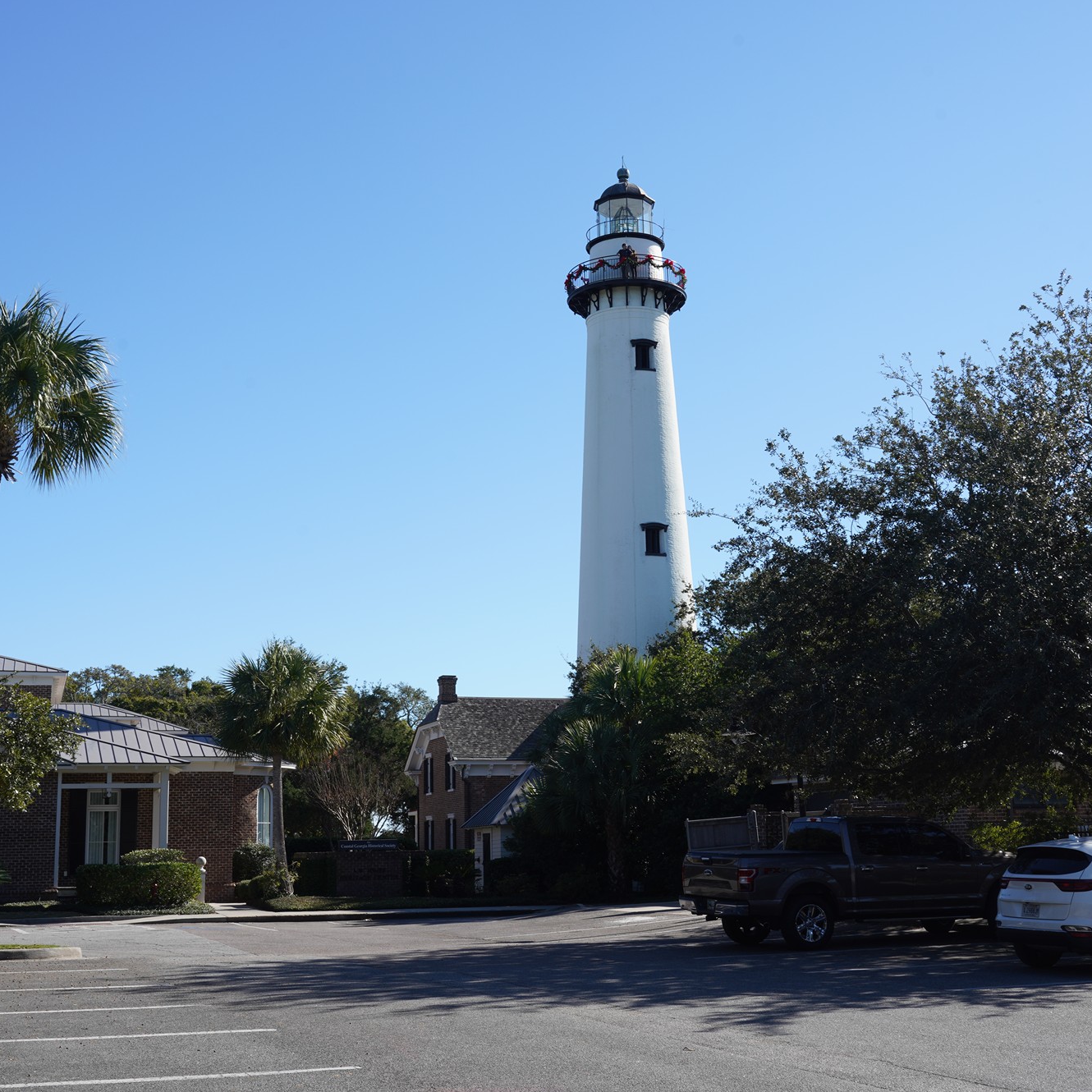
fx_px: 1642
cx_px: 544
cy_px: 545
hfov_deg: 36.8
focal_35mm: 46
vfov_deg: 36.8
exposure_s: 1/100
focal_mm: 36
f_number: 13
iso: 100
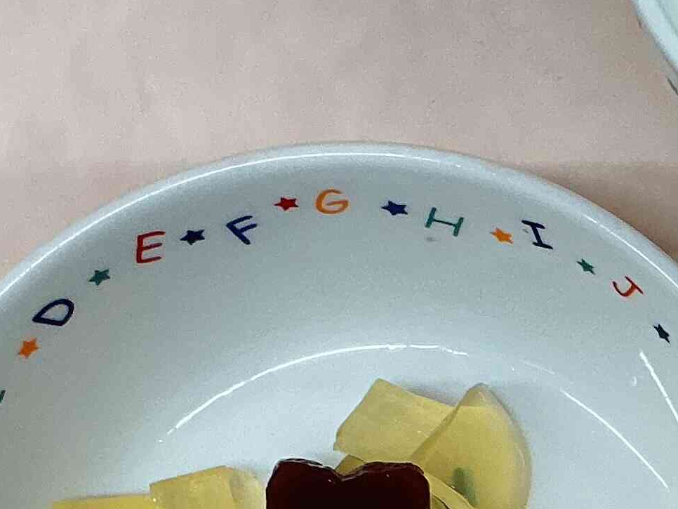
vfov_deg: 12.0
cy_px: 583
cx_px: 907
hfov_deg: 15.4
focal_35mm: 121
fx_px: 2371
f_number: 1.8
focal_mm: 3
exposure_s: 1/60
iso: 100
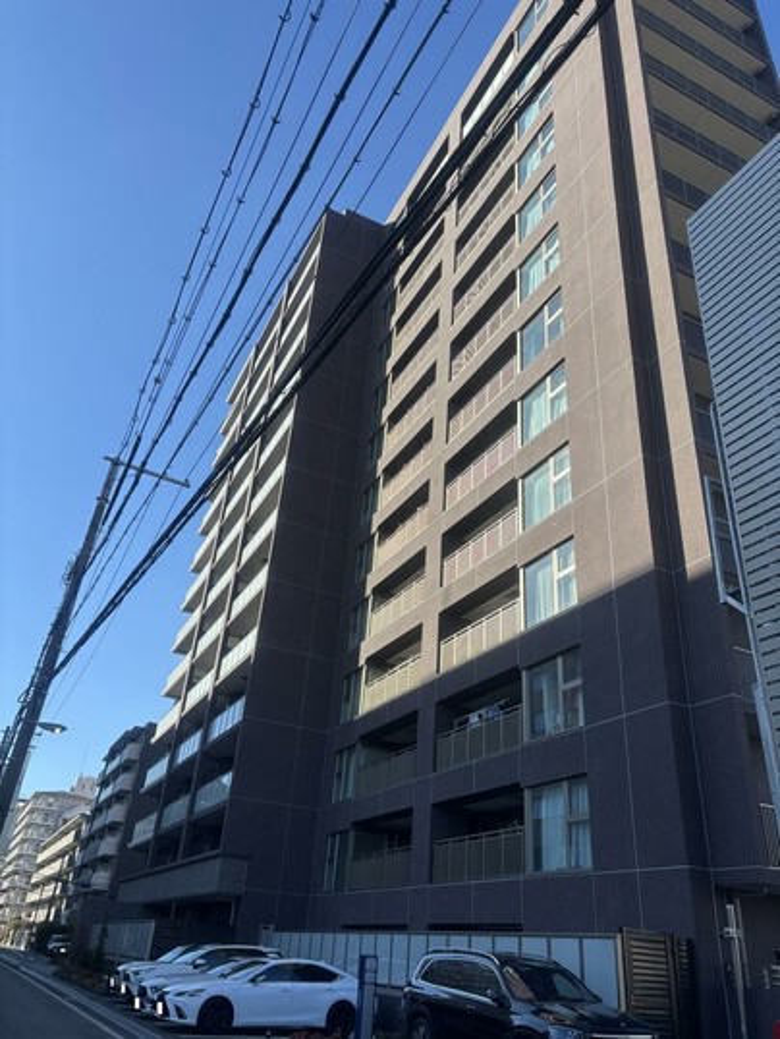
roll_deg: -5.2
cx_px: 390
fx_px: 781
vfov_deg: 67.3
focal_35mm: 26
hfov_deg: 53.1
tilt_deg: +29.0
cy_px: 520
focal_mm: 5.96
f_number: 1.6
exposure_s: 1/1876
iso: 50
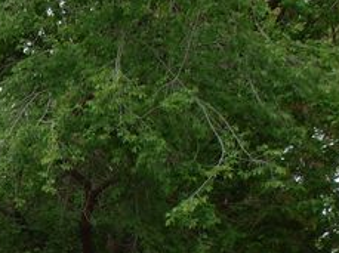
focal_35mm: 84
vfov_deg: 15.9
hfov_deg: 21.3
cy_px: 394
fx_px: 821
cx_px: -95
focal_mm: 4.2
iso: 80
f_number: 3
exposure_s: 1/200
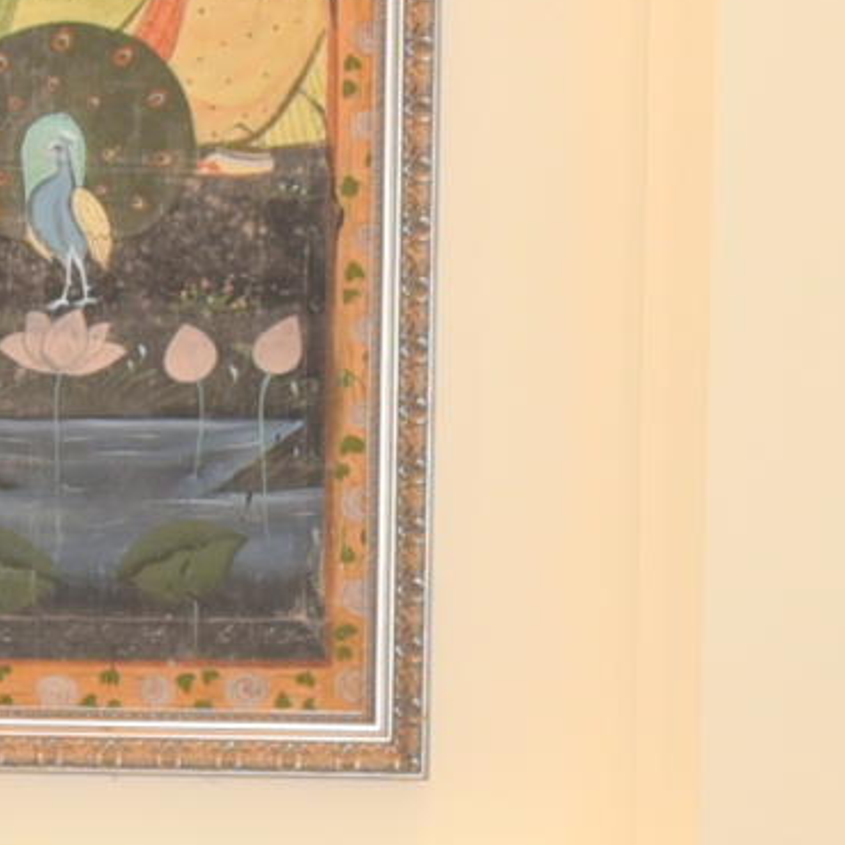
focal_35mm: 214
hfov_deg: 8.2
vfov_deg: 8.1
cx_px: 334
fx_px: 5910
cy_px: 882
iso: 800
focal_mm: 31
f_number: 4
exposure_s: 1/60
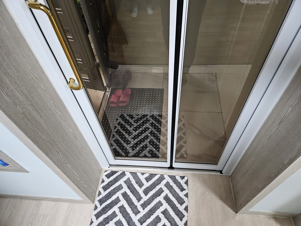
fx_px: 200
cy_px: 113
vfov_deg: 58.9
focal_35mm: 23
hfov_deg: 73.9
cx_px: 150
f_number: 1.8
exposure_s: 1/240
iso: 1250
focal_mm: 5.4
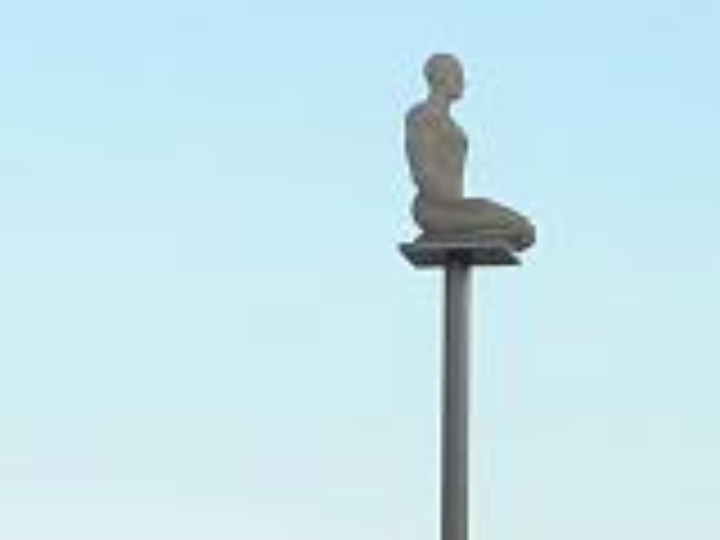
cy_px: 828
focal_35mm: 180
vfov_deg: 8.1
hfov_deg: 10.4
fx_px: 3744
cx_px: 1256
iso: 80
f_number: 4
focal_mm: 6
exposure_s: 1/125
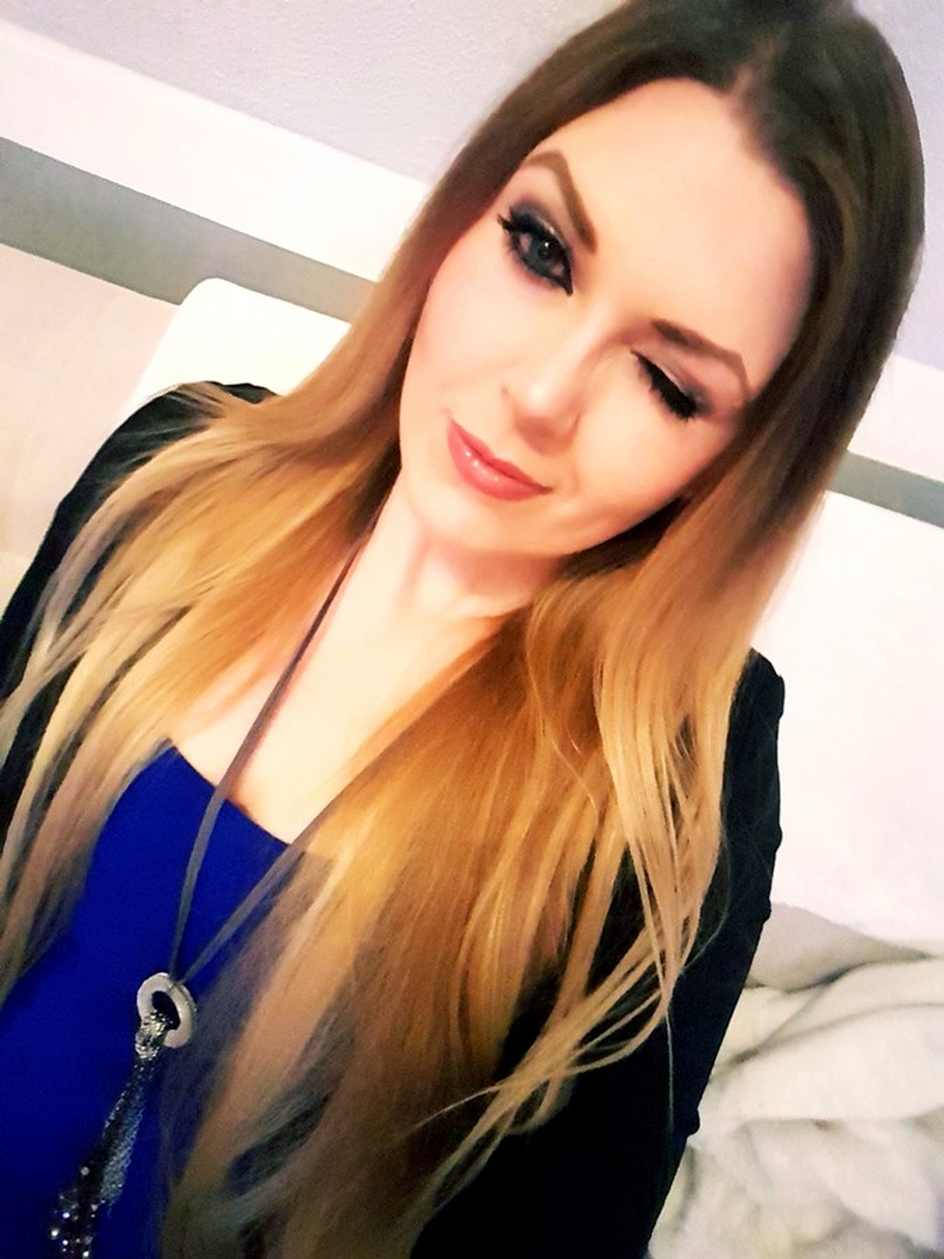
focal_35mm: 21
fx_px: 764
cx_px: 472
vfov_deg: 79.0
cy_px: 630
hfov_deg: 63.4
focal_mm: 2.1
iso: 800
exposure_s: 1/25
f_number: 1.7
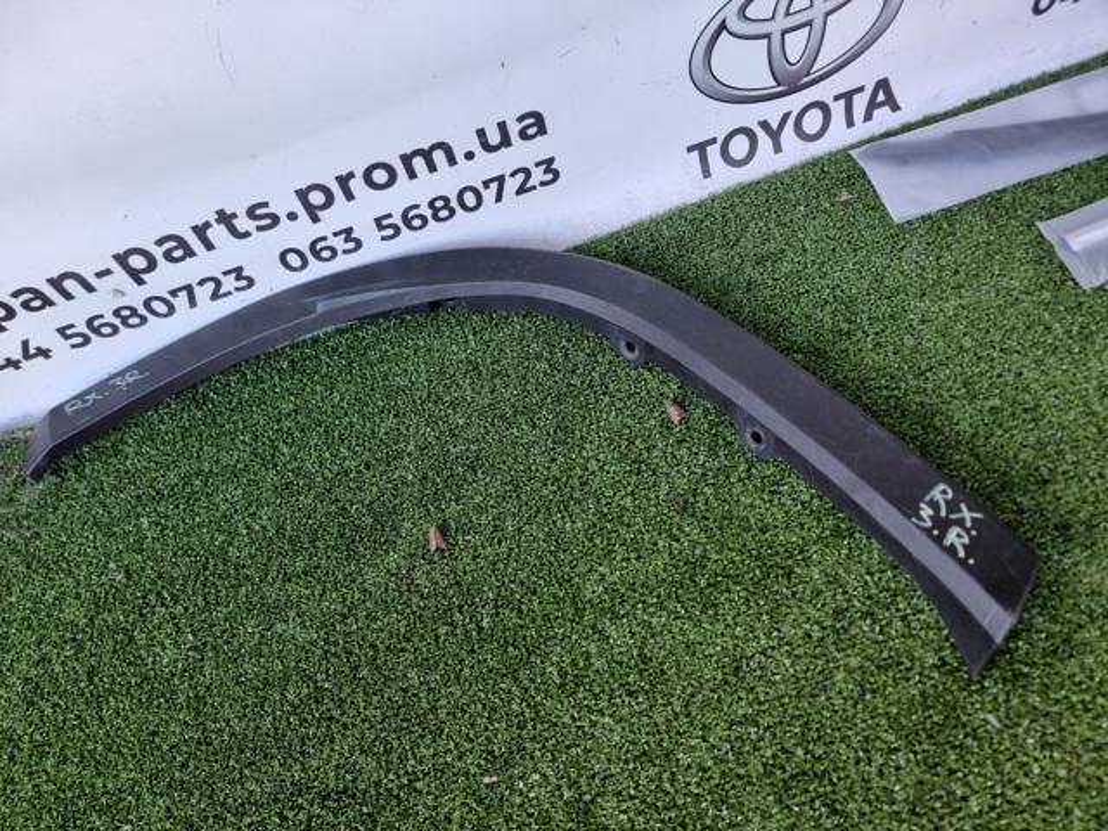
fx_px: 768
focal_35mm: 24
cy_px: 416
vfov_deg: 56.8
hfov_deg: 71.6
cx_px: 554
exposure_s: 1/100
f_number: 1.8
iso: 64
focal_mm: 6.7
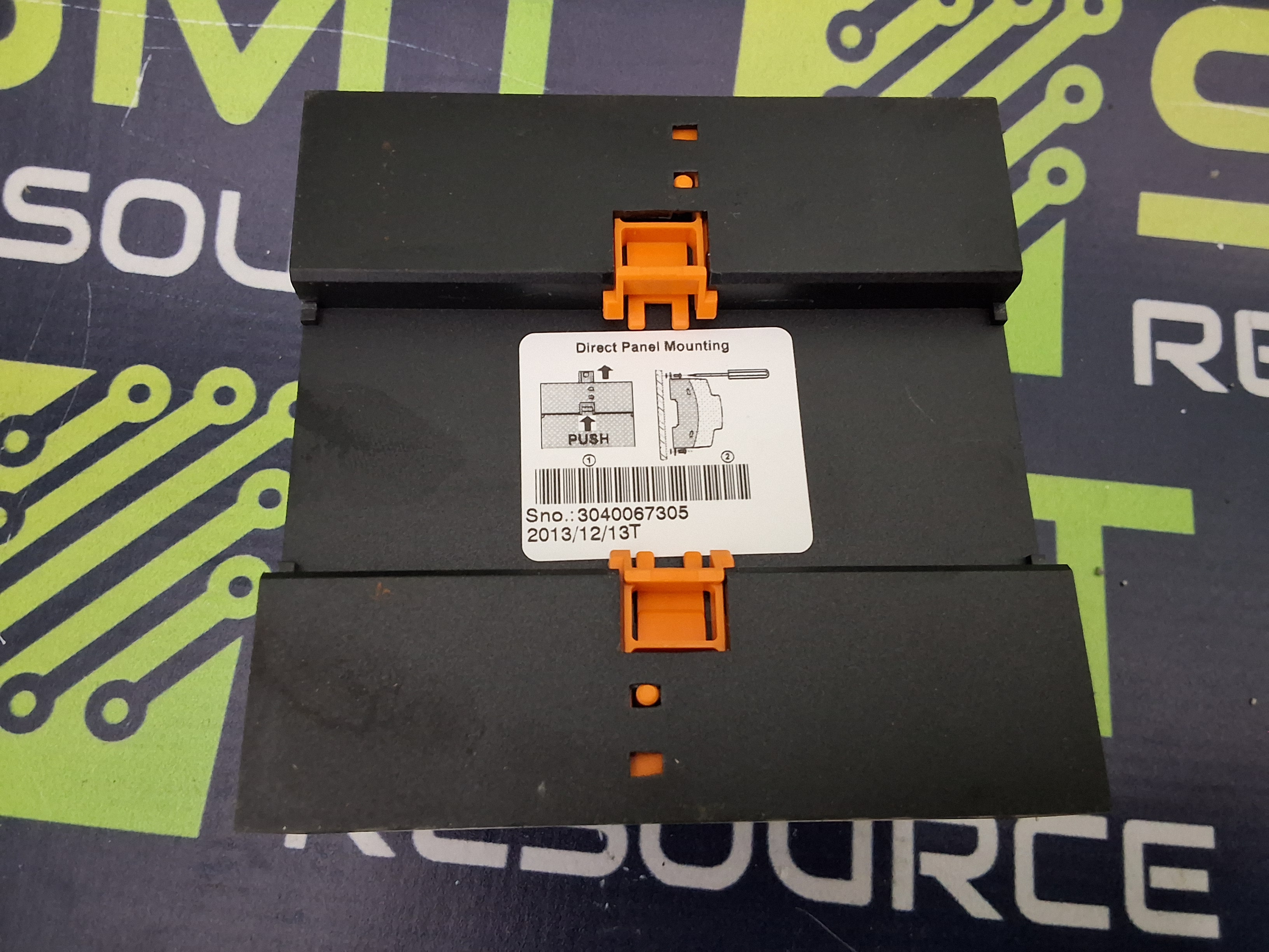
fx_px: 1026
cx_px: 634
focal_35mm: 28
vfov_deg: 49.7
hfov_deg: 63.4
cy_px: 476
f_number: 1.9
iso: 400
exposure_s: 1/20
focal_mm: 2.91
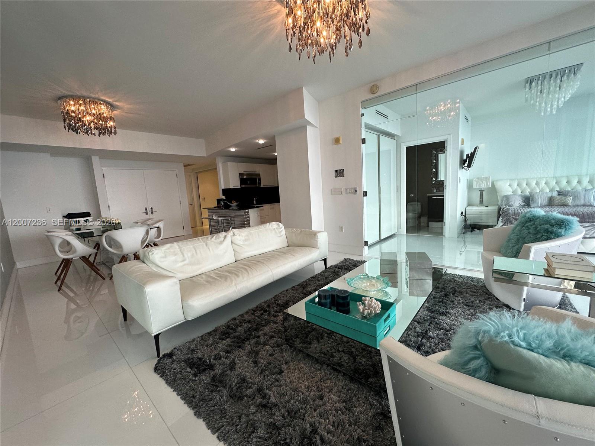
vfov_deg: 85.7
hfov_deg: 102.1
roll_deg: +3.1
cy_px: 223
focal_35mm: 14
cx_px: 298
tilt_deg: -9.6
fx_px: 241
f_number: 2.2
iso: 125
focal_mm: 2.22
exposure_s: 1/120
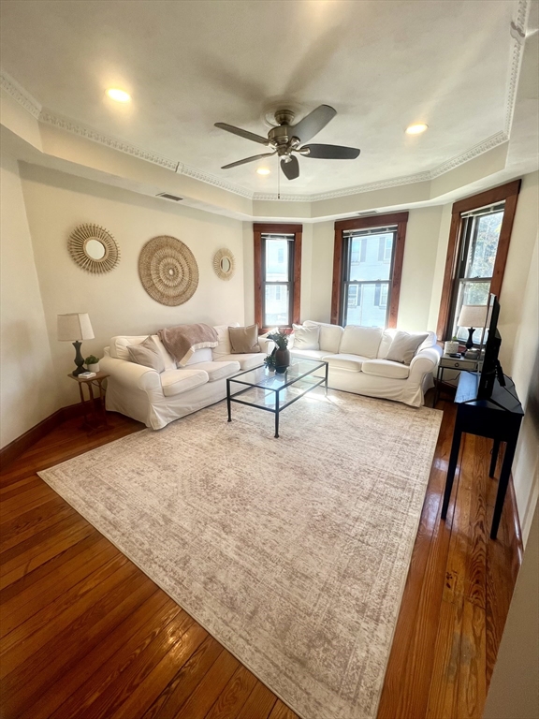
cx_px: 270
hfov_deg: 89.9
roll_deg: +1.2
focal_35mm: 13
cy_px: 360
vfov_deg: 106.2
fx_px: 270
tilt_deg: -12.2
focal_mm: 1.57
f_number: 1.8
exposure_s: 1/120
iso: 40
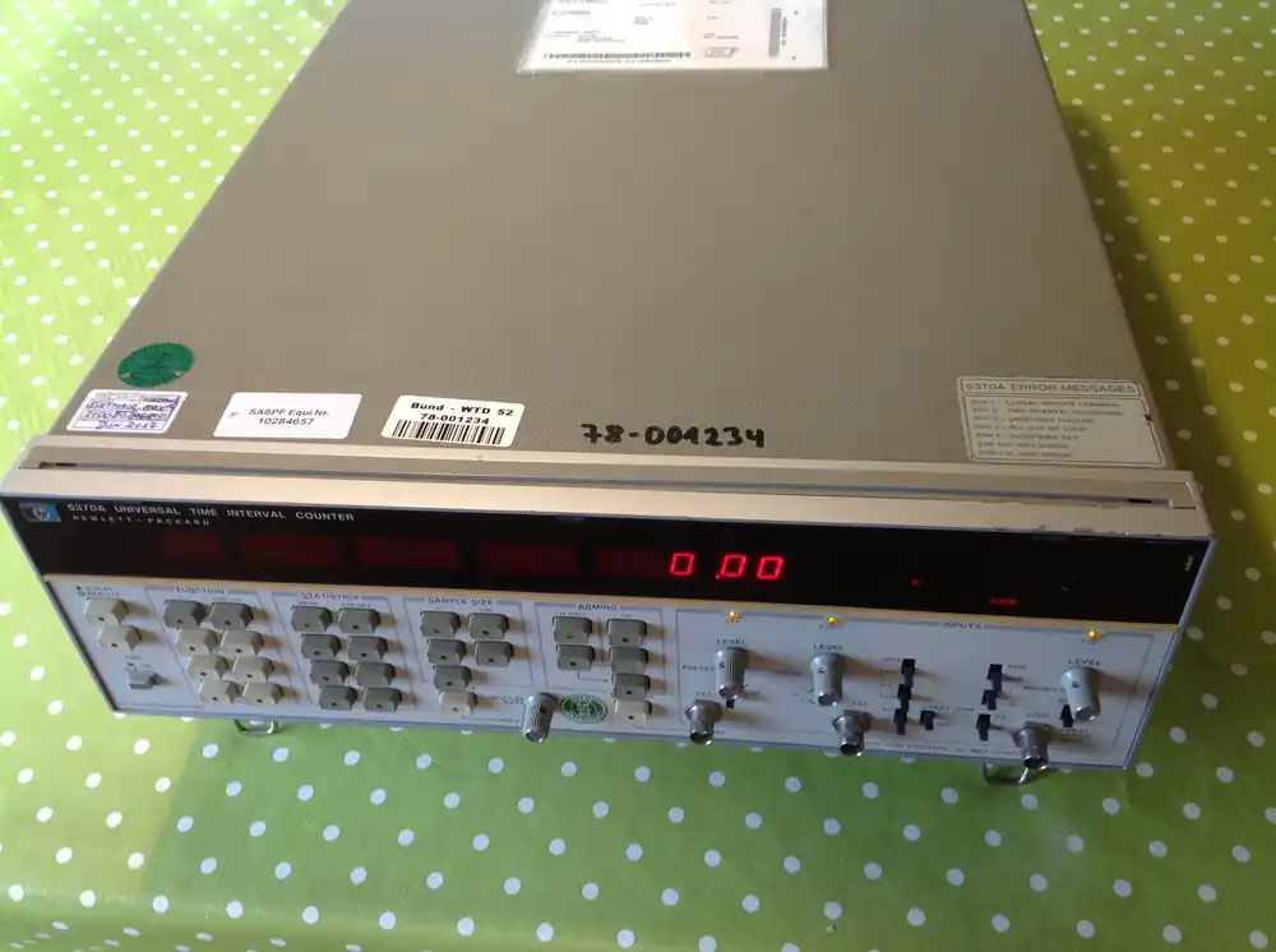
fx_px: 1288
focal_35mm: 35
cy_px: 476
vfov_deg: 40.6
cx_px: 638
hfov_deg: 52.7
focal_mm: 4.28
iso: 64
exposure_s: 1/17
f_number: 2.4
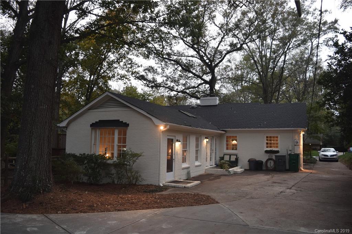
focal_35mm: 27
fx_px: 264
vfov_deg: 47.9
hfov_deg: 67.4
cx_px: 176
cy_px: 117
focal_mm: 18
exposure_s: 1/60
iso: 400
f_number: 4
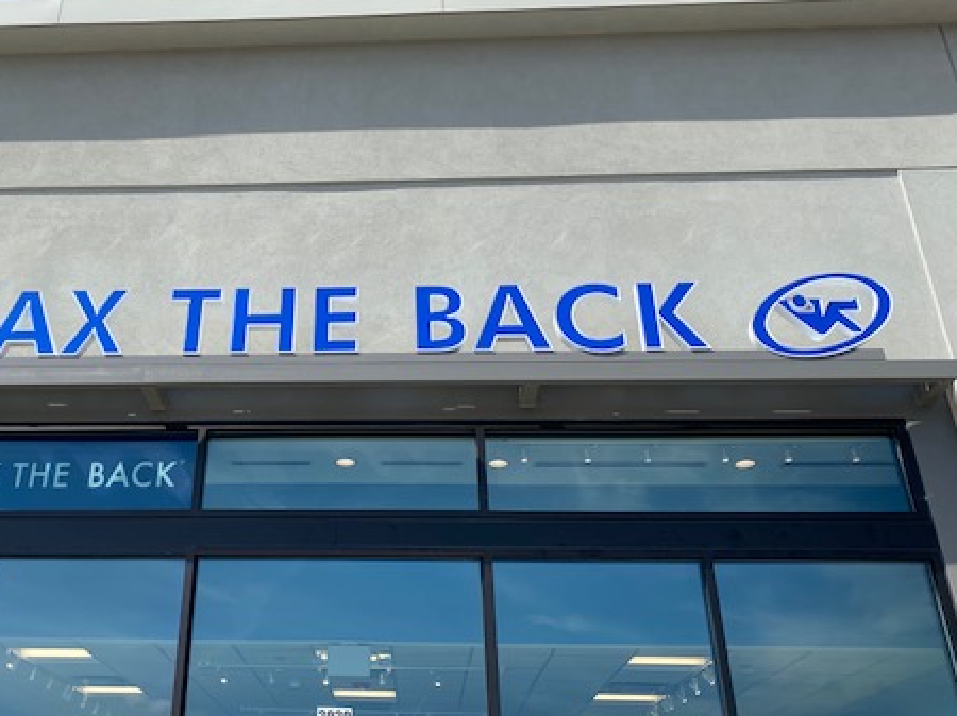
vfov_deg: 38.6
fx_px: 1022
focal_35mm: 37
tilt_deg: +29.5
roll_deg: -2.6
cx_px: 328
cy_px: 308
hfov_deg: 49.4
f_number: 1.8
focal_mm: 4.25
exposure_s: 1/2967
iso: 32
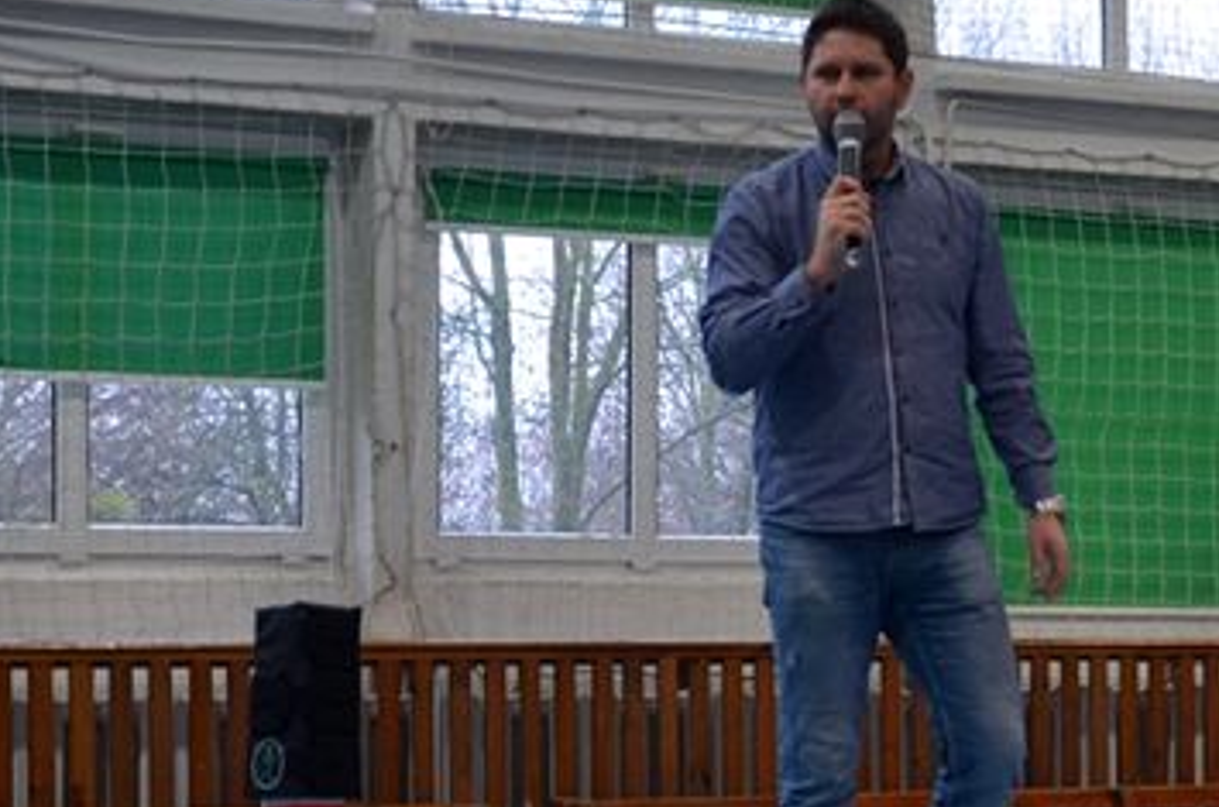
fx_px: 3885
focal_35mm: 115
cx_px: 1198
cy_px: 527
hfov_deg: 17.4
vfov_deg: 11.8
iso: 560
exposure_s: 1/60
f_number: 4.2
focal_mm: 32
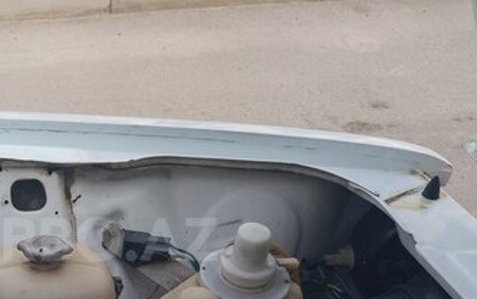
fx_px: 768
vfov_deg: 21.8
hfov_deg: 33.2
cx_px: 70
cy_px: 239
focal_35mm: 59
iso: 64
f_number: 1.9
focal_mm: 3.7
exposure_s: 1/395
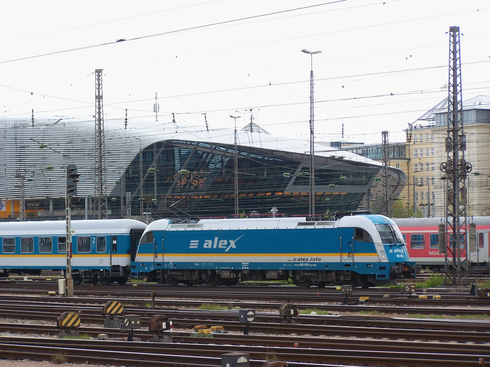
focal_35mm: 117
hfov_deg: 16.8
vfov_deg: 12.7
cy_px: 184
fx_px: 1656
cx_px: 245
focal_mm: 19.4
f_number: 3.2
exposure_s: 1/250
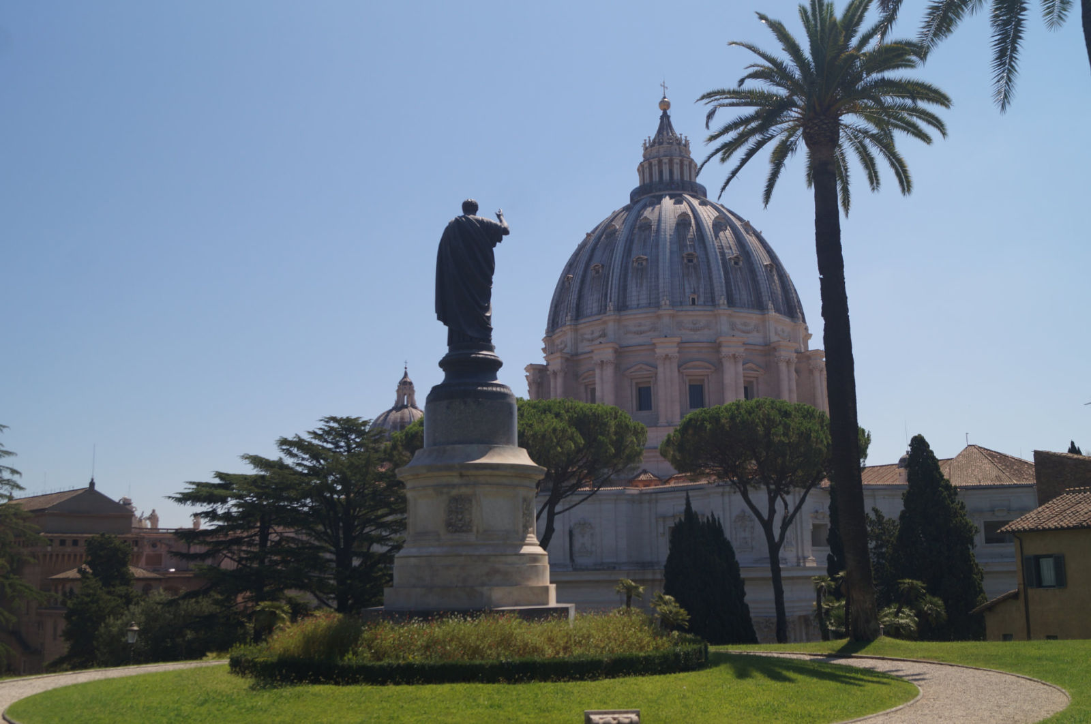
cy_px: 362
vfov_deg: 39.9
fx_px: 999
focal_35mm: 33
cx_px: 546
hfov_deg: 57.3
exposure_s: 1/800
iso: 100
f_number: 5
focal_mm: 22
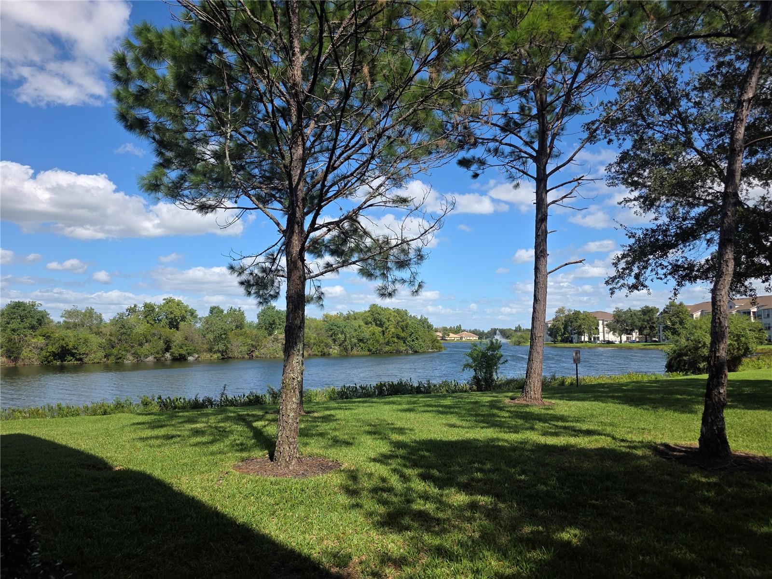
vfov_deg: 58.9
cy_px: 290
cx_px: 386
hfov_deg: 73.9
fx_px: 513
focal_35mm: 23
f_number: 1.7
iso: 80
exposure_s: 1/5017
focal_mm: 6.3
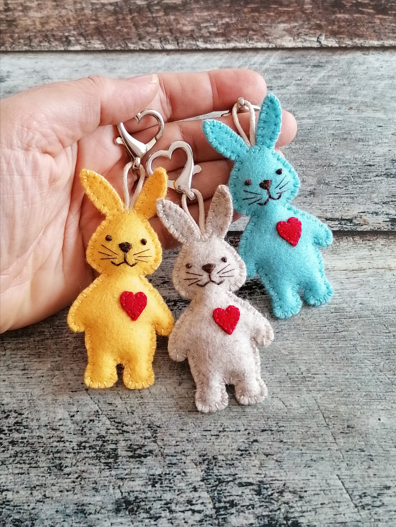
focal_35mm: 27
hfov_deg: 51.4
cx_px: 198
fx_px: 412
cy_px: 264
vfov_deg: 65.3
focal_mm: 4.75
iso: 160
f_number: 1.8
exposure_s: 1/45
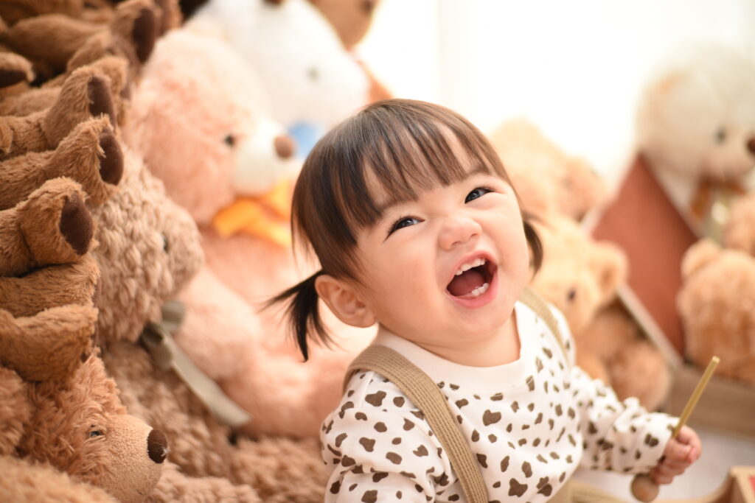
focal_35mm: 50
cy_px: 252
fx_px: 1049
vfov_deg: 27.0
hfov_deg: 39.6
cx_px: 378
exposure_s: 1/160
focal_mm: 50
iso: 250
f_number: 1.8
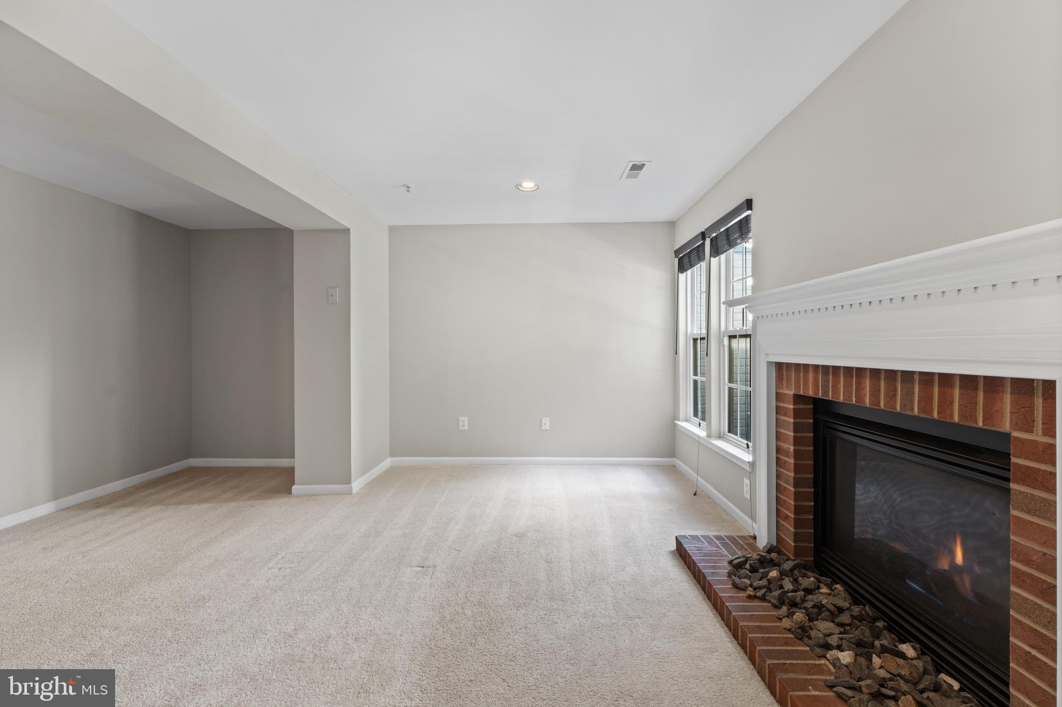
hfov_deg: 104.3
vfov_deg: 81.2
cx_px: 531
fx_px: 413
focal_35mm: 14
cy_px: 354
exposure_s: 1/1.25
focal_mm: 14
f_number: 8
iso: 100
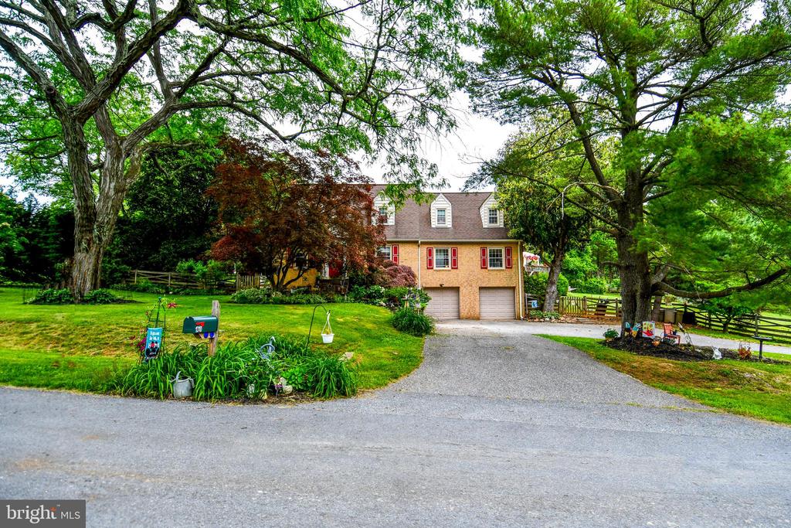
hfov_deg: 90.0
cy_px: 264
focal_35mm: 18
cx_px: 396
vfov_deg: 67.4
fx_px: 396
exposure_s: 1/250
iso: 400
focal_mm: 12
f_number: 5
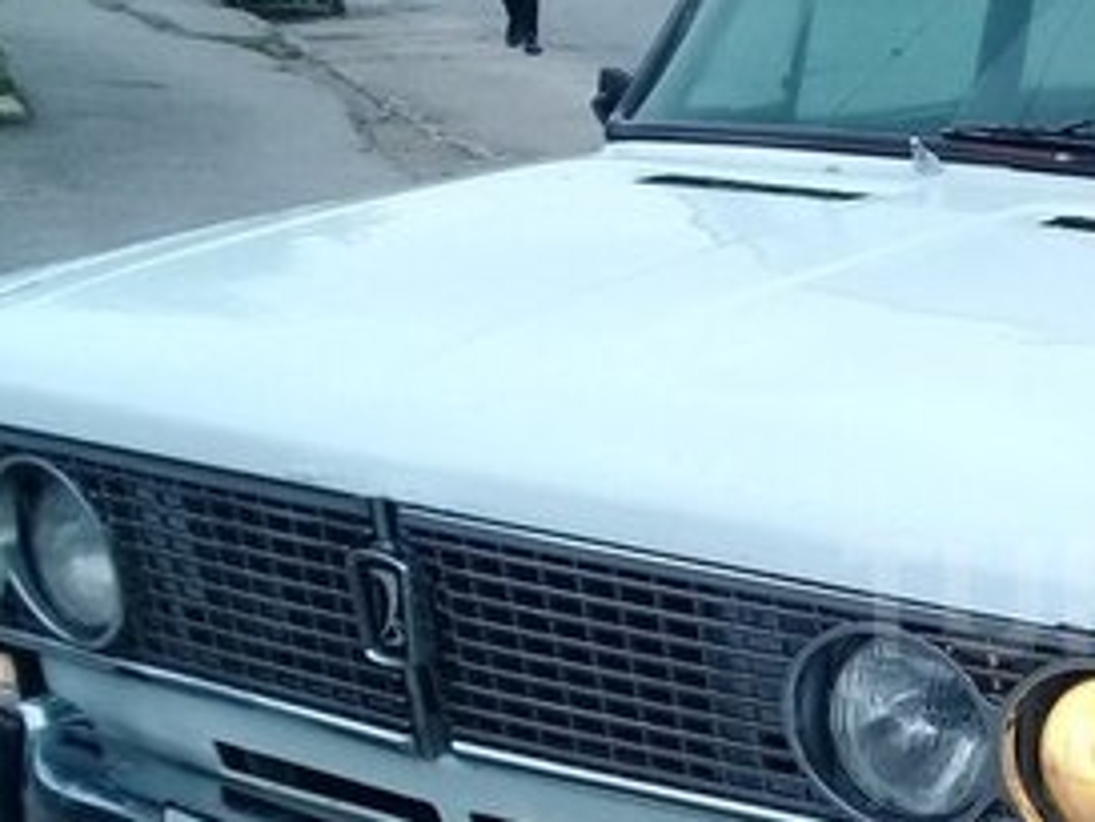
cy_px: 599
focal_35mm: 75
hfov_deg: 24.0
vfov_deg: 19.5
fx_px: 2374
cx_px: 1251
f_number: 2.2
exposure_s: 1/534
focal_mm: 3.3
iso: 64
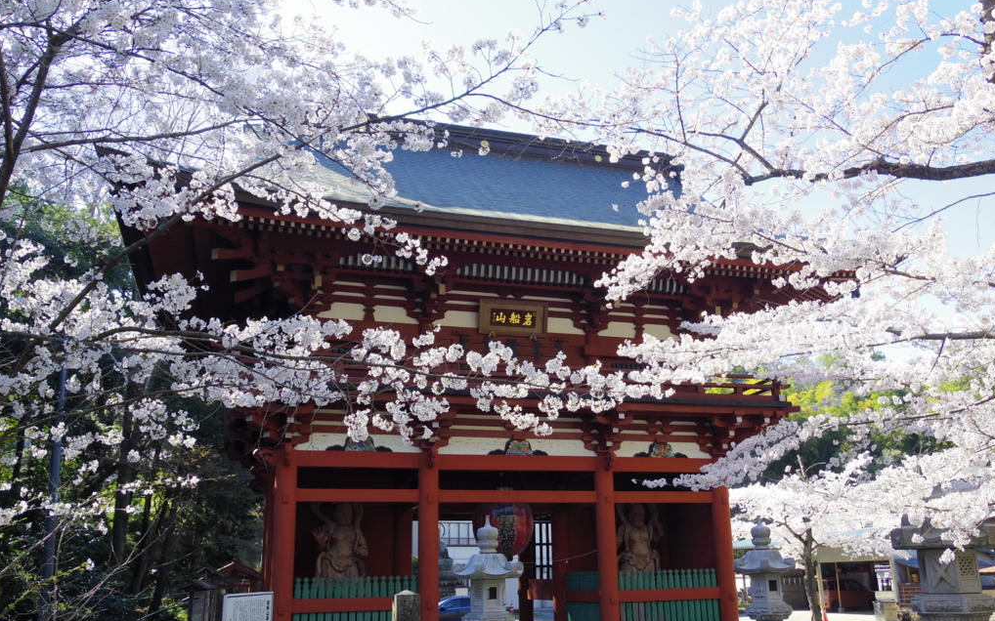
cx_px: 498
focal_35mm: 32
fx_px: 868
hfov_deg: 59.7
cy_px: 364
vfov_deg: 39.3
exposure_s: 1/100
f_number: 3.5
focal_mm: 6.6
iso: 200
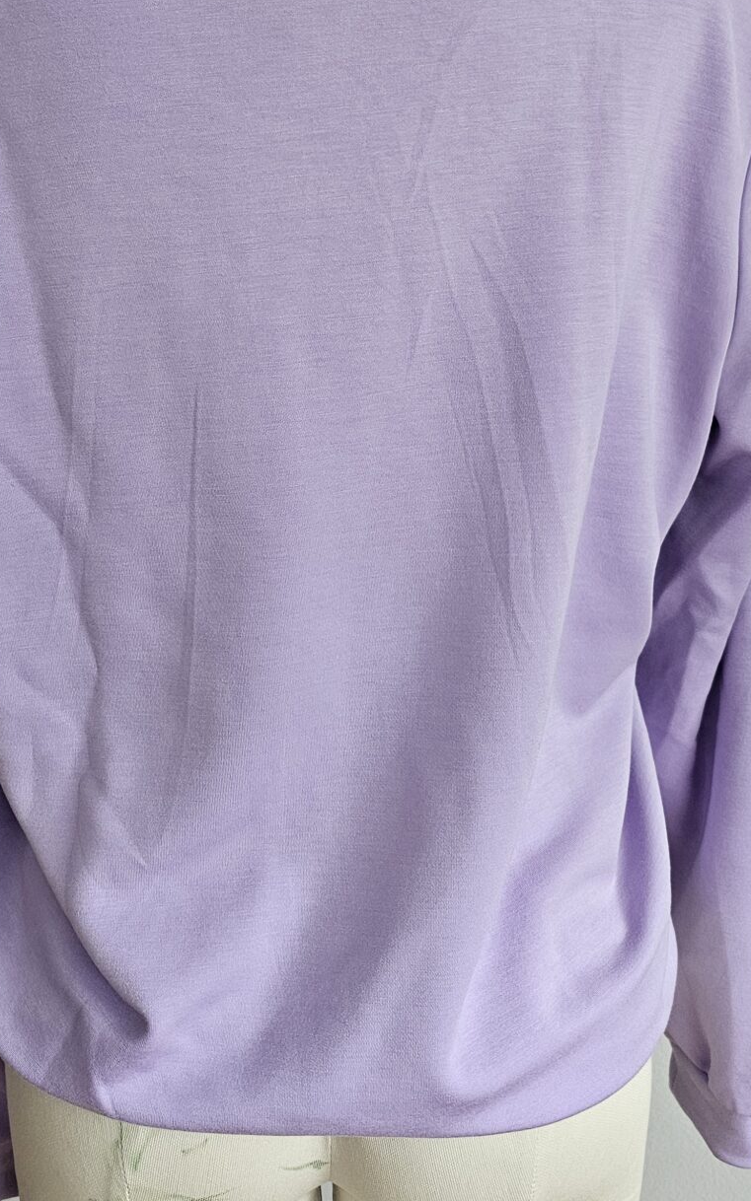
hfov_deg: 31.2
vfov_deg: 47.9
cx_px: 317
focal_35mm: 41
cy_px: 475
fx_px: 1343
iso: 250
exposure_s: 1/120
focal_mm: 6.3
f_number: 1.7
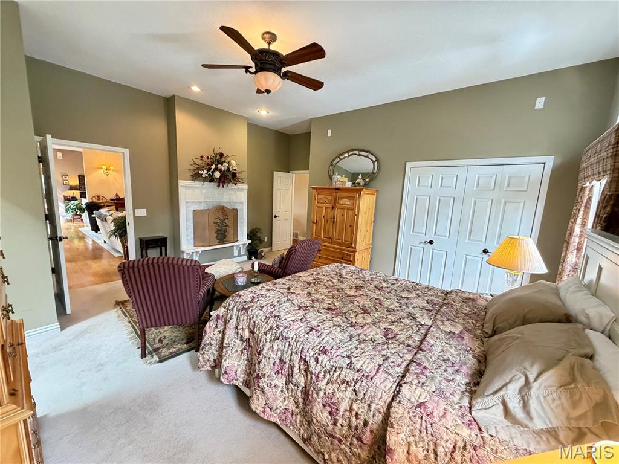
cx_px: 310
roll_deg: -2.3
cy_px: 232
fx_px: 250
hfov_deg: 102.1
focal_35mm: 14
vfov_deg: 85.7
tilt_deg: -9.6
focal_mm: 2.22
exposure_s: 1/60
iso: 640
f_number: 2.2
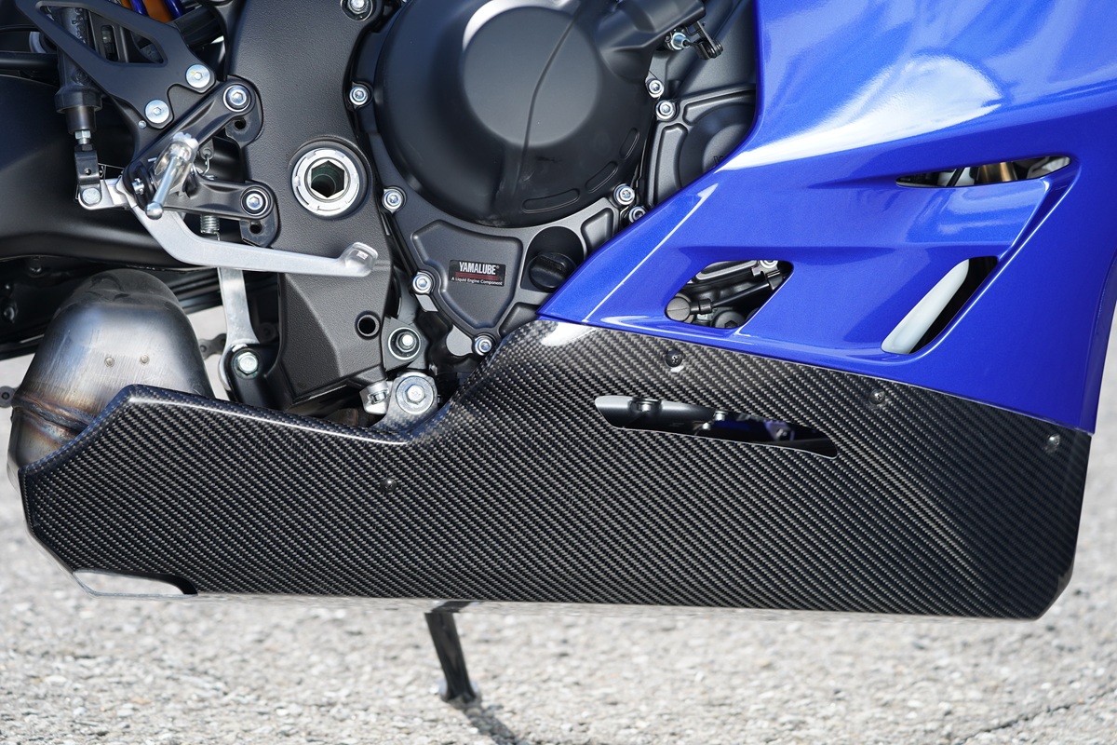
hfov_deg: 14.6
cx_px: 558
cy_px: 372
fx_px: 4375
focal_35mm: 141
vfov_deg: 9.7
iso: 100
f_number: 5.6
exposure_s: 1/200
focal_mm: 141
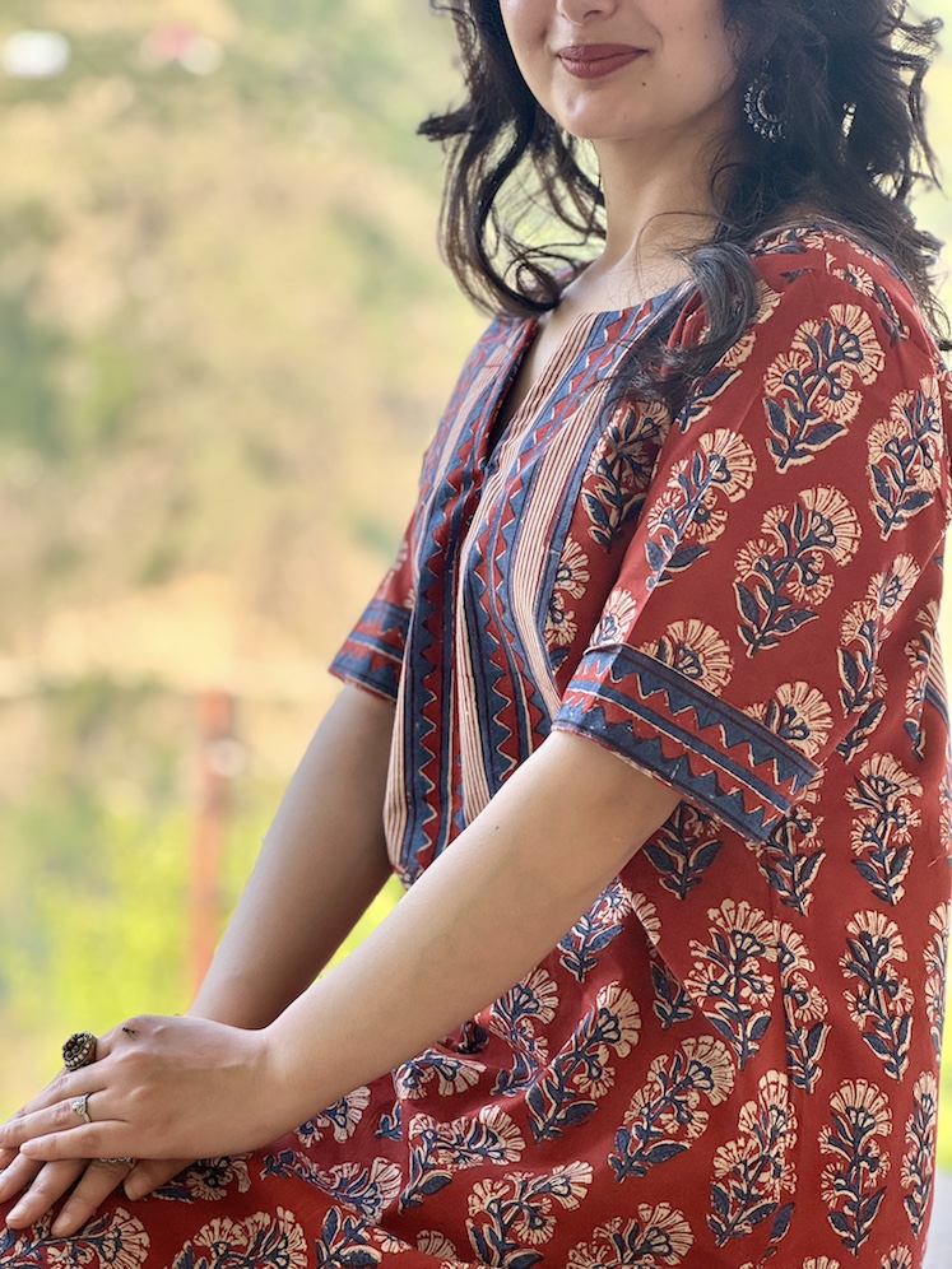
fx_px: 2824
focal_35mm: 77
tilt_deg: -7.0
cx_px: 476
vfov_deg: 25.3
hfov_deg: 19.1
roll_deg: -0.8
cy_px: 634
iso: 25
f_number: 2.8
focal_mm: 9
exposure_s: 1/99
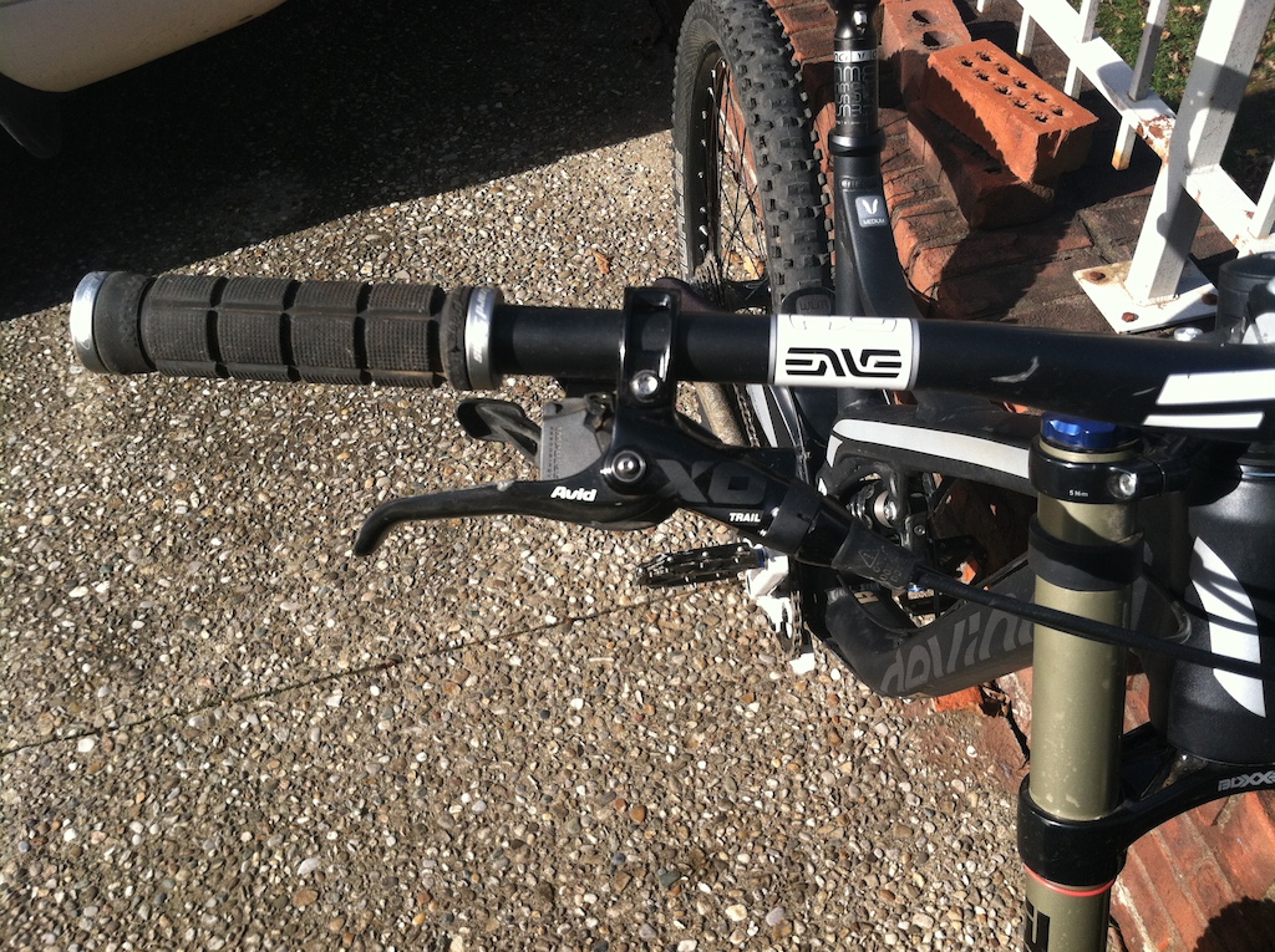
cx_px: 638
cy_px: 476
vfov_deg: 40.6
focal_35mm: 35
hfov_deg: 52.7
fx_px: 1287
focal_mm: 3.85
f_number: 2.8
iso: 80
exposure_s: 1/588
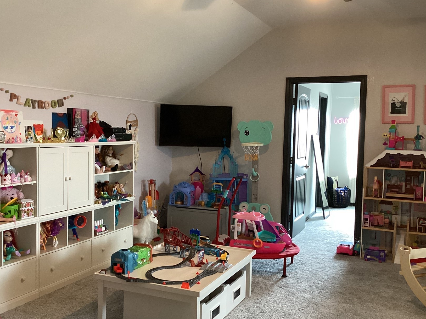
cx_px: 185
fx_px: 480
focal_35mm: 39
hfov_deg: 47.7
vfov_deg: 36.8
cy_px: 154
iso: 320
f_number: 2.4
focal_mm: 3.3
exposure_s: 1/40
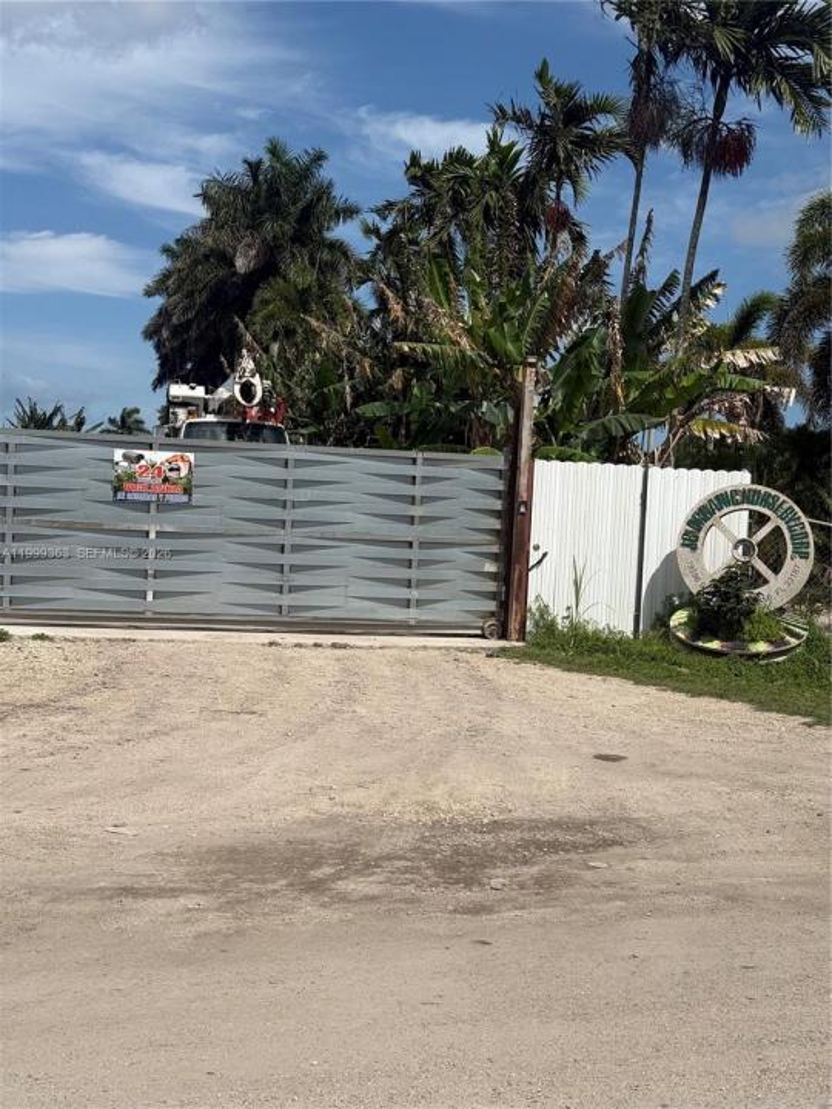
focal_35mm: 48
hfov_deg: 30.3
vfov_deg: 39.7
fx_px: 1538
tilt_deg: -2.2
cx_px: 416
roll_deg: -2.0
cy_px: 554
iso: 64
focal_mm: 6.76
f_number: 1.78
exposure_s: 1/11364
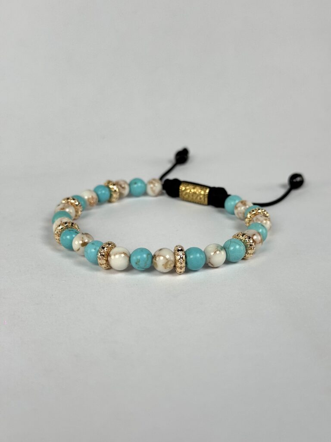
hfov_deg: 30.3
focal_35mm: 48
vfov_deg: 39.7
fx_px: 612
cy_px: 221
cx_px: 166
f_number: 1.78
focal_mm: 6.76
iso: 64
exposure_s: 1/9009
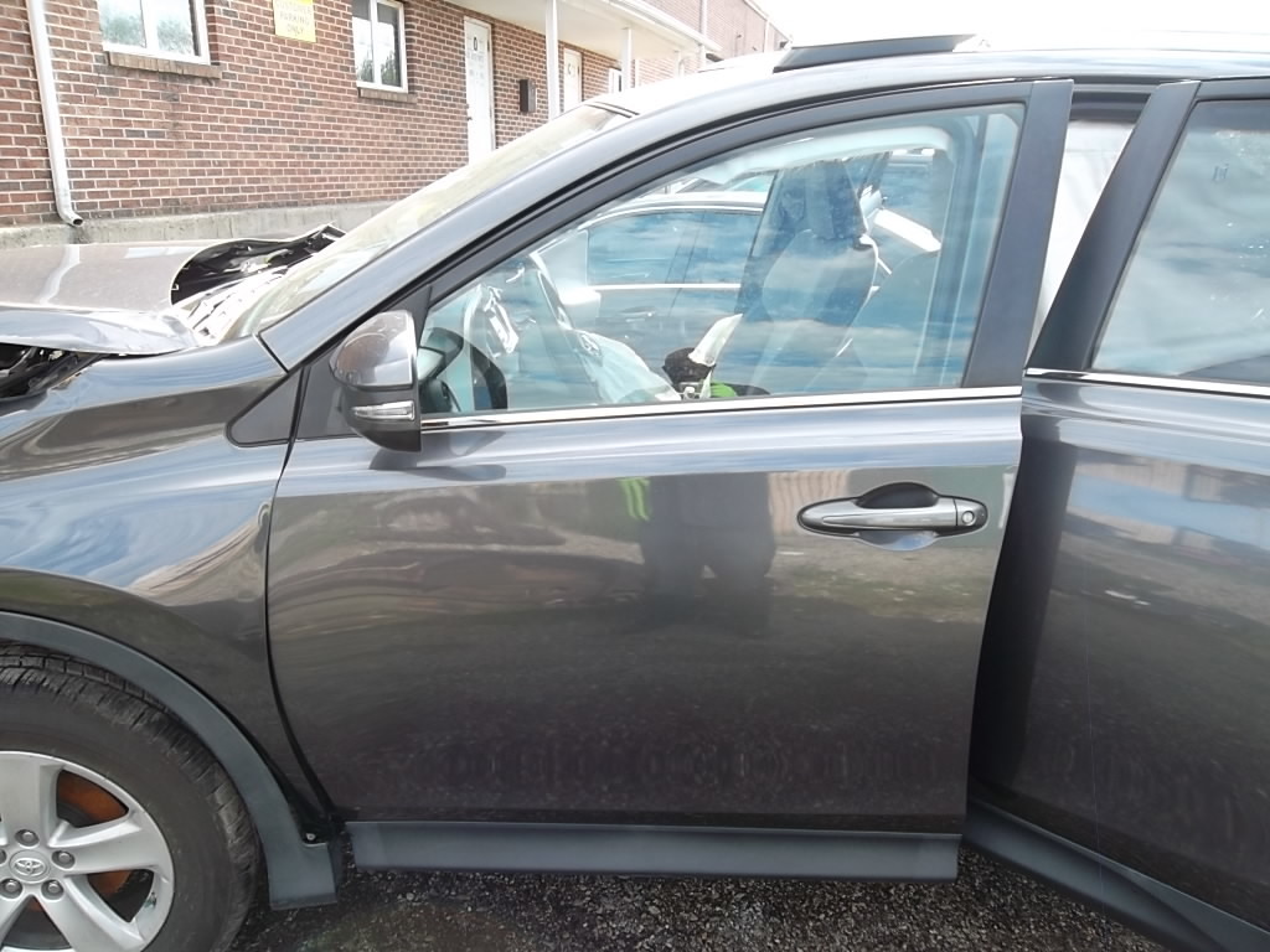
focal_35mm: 27
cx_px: 635
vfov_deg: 51.4
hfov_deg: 65.3
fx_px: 991
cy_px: 476
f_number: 3.5
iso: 80
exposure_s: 1/110
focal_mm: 4.9
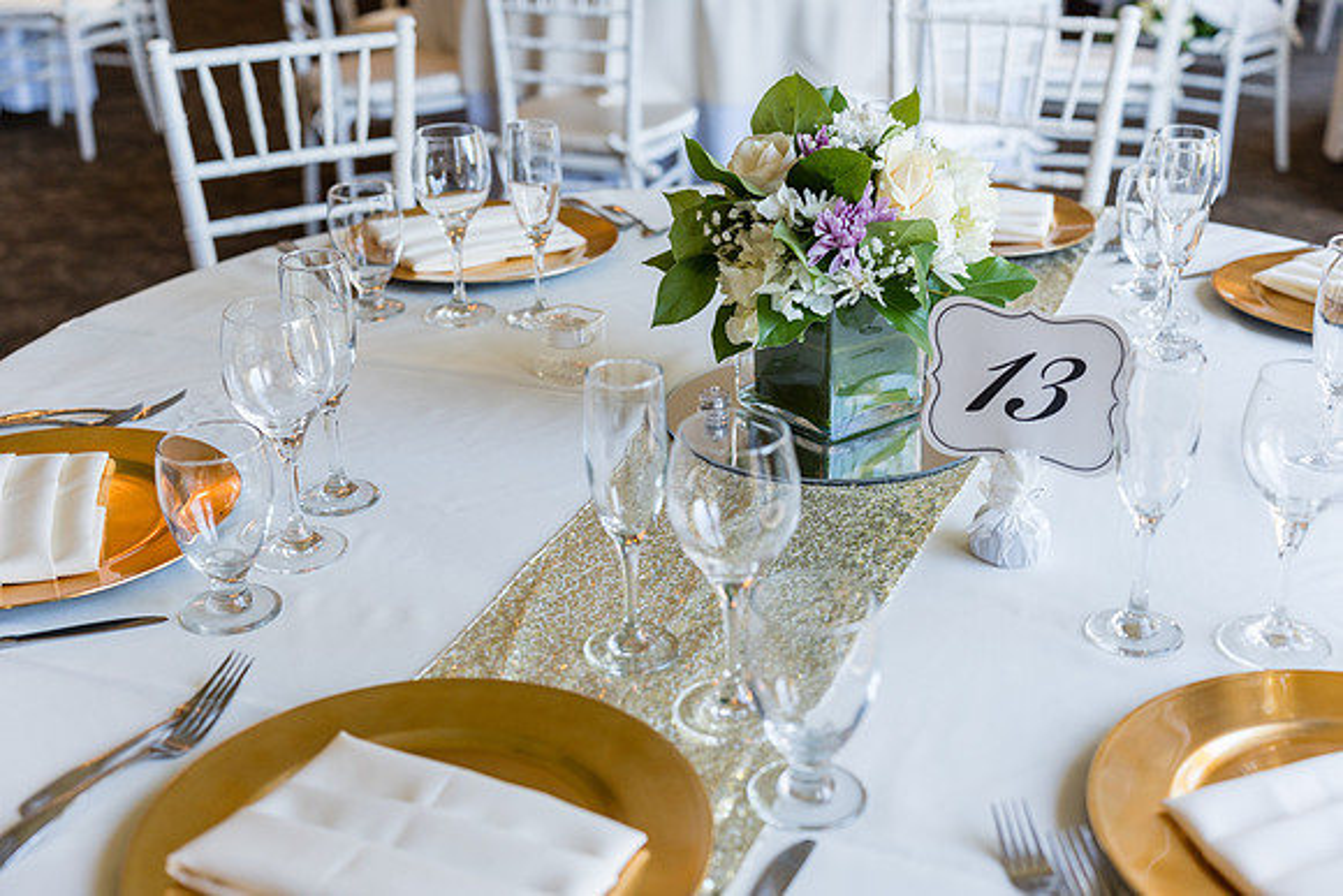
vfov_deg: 31.2
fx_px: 1604
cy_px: 448
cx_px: 672
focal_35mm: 43
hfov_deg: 45.4
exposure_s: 1/160
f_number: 3.2
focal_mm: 43
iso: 250
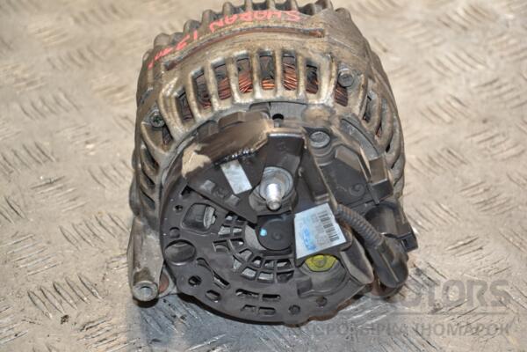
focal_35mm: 112
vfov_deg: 12.2
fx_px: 1647
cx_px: 264
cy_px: 176
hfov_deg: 18.2
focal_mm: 75
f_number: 5.3
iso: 800
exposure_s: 1/125
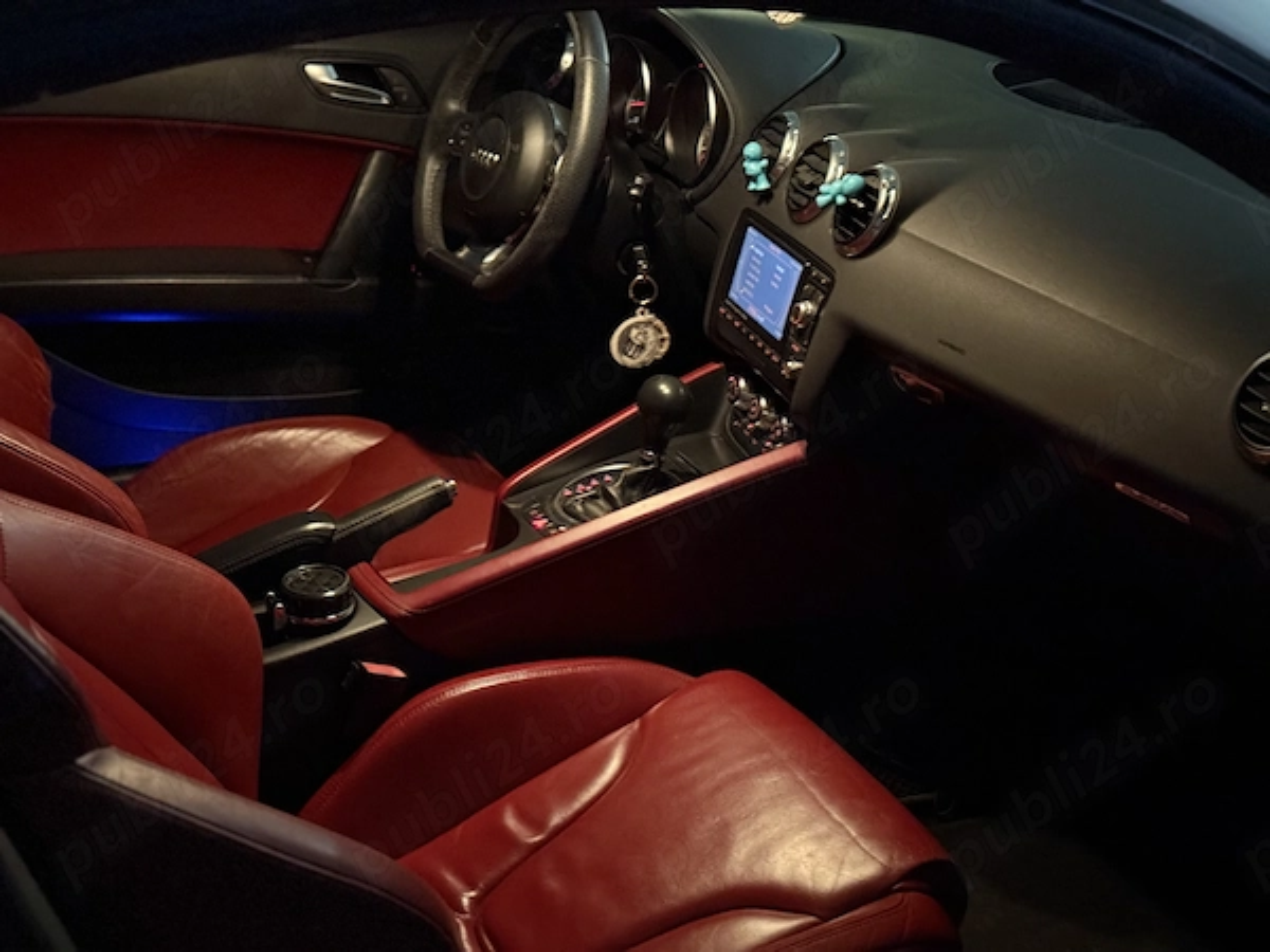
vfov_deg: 30.3
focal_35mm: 48
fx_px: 1761
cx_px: 635
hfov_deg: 39.7
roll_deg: -3.2
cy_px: 476
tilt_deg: -23.7
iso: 2500
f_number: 1.78
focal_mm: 6.76
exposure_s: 1/17
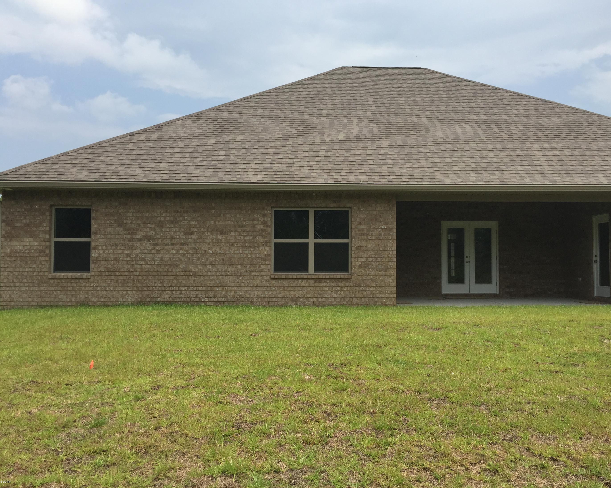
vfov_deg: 47.1
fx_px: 561
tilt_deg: +2.6
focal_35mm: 31
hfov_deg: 57.1
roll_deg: -0.8
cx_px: 327
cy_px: 247
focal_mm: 4.15
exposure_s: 1/2825
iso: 32
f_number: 2.2
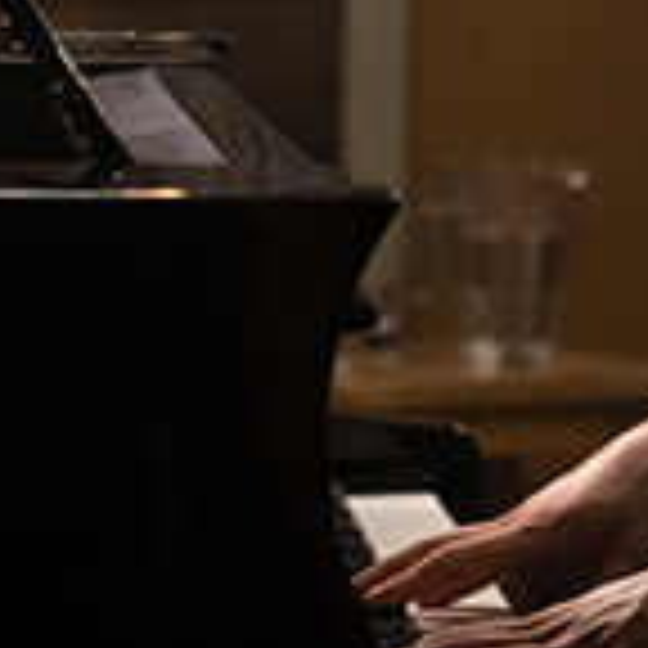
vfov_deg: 6.1
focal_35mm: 287
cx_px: 540
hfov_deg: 6.1
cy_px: 70
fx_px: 6078
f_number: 3.2
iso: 3200
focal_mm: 56.3
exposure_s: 1/125
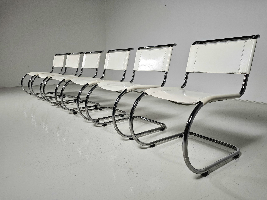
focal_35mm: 23
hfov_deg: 73.9
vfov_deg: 58.9
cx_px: 134
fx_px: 177
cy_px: 100
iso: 250
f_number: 1.7
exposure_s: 1/100
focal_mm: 6.3
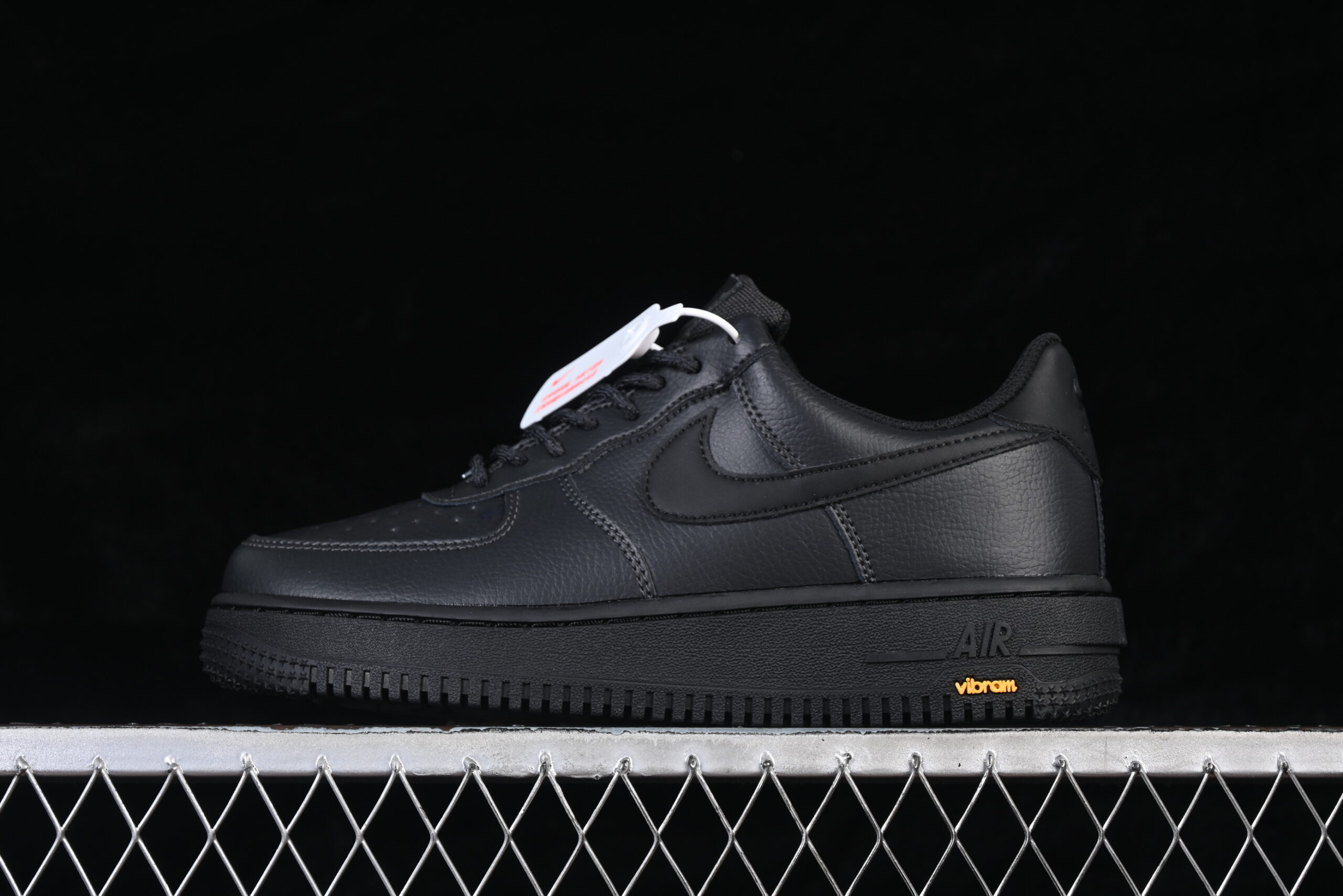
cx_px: 672
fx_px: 2798
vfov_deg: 18.2
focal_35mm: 75
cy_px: 448
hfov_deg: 27.0
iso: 160
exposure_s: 1/60
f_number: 6.3
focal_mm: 50
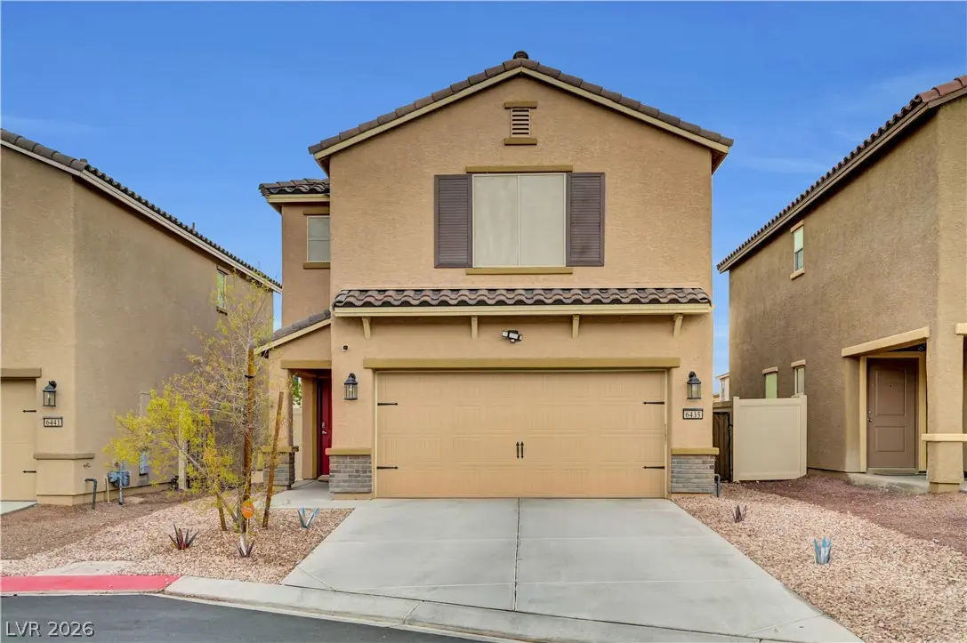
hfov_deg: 62.0
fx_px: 805
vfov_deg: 43.5
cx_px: 484
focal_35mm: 30
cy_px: 322
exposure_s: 1/160
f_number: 8
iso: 400
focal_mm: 30
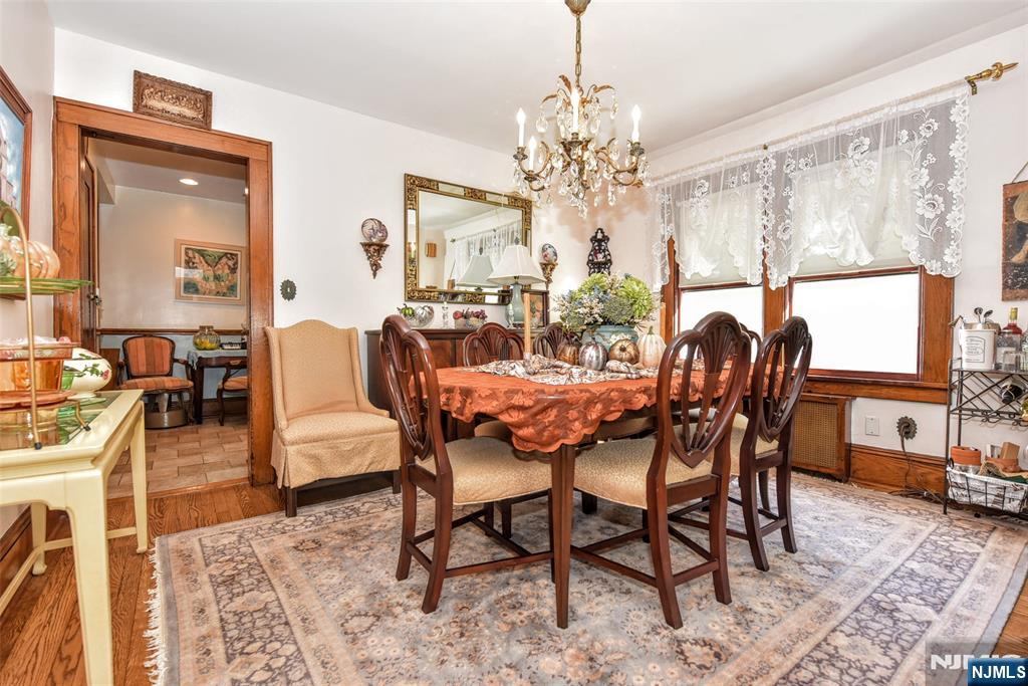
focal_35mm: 16
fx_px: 457
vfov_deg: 73.8
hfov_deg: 96.7
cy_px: 343
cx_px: 514
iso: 800
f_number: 4.5
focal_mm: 16
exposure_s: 1/80
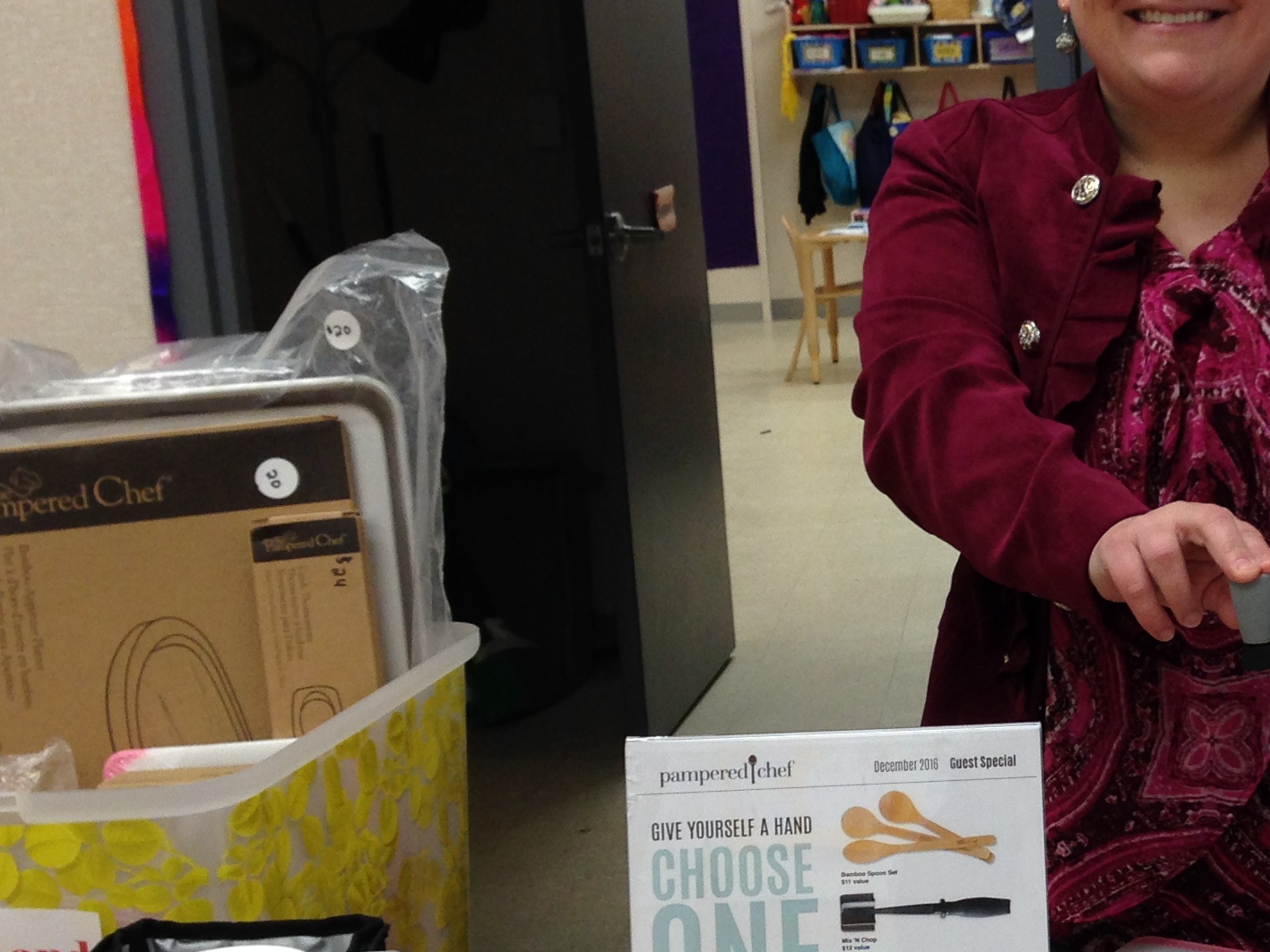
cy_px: 588
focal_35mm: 76
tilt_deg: -13.2
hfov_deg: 24.6
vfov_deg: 19.4
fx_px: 2789
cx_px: 1245
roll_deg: +2.0
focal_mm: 4.12
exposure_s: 1/60
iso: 64
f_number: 2.4
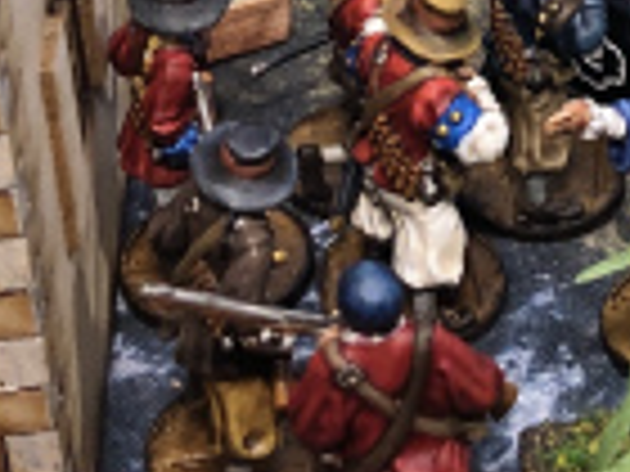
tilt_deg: -29.8
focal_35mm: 135
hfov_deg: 14.3
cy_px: -169
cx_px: 706
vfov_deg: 10.7
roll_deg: -1.5
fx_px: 2457
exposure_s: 1/15
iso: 40
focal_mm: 3.99
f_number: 1.8
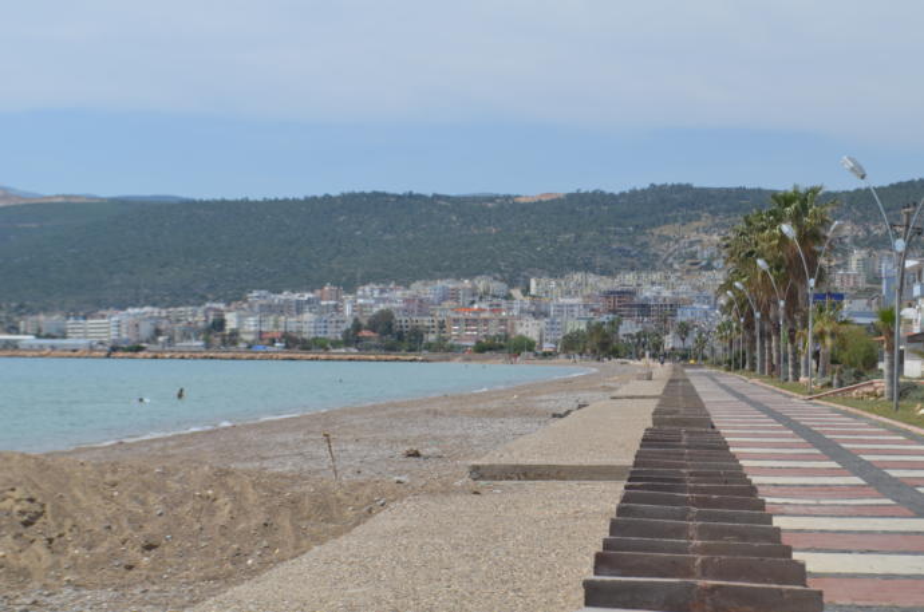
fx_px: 1998
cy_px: 306
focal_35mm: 78
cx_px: 462
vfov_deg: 17.4
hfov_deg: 26.0
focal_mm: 52
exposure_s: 1/320
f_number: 9
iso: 100
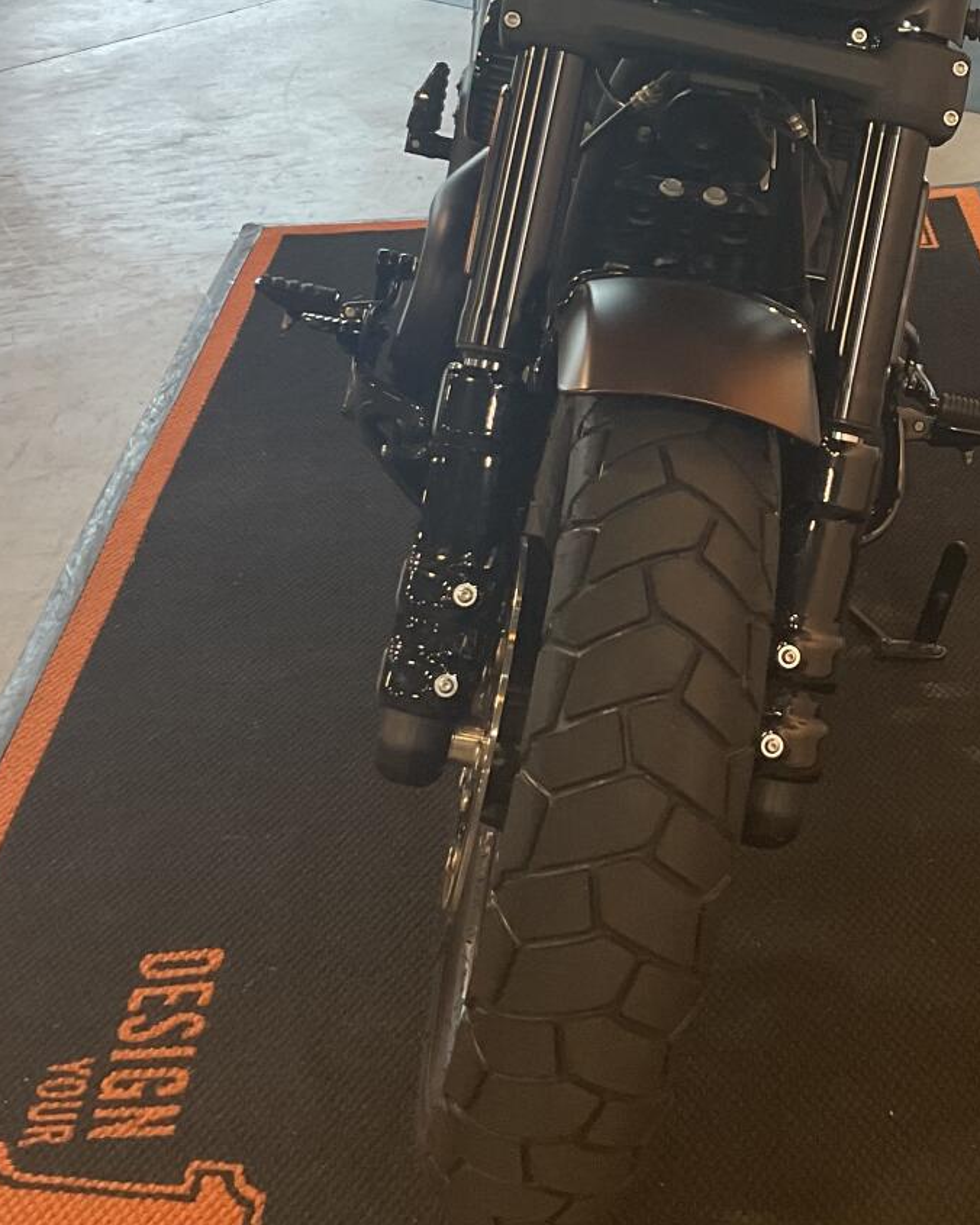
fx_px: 2429
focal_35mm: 67
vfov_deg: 27.9
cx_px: 789
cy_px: 319
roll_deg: +3.3
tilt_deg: -21.8
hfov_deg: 22.5
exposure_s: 1/50
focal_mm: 3
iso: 50
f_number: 1.8
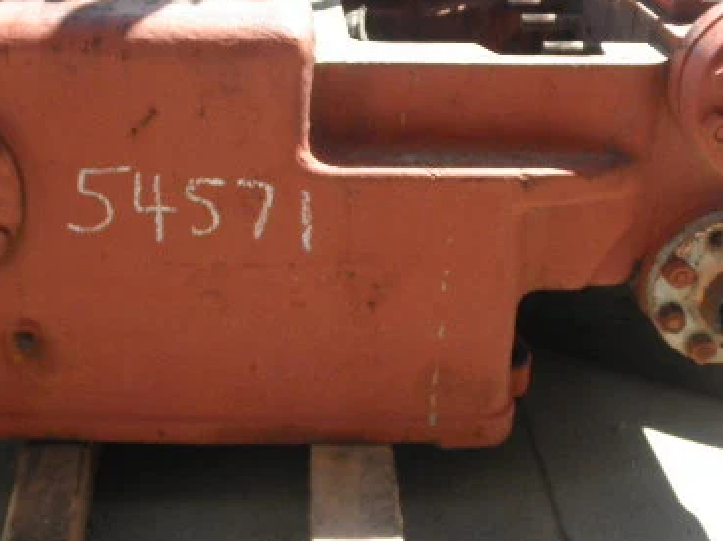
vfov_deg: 28.9
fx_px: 1023
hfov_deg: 38.7
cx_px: 282
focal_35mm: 49
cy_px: 97
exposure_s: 1/320
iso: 64
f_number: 3
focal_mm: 5
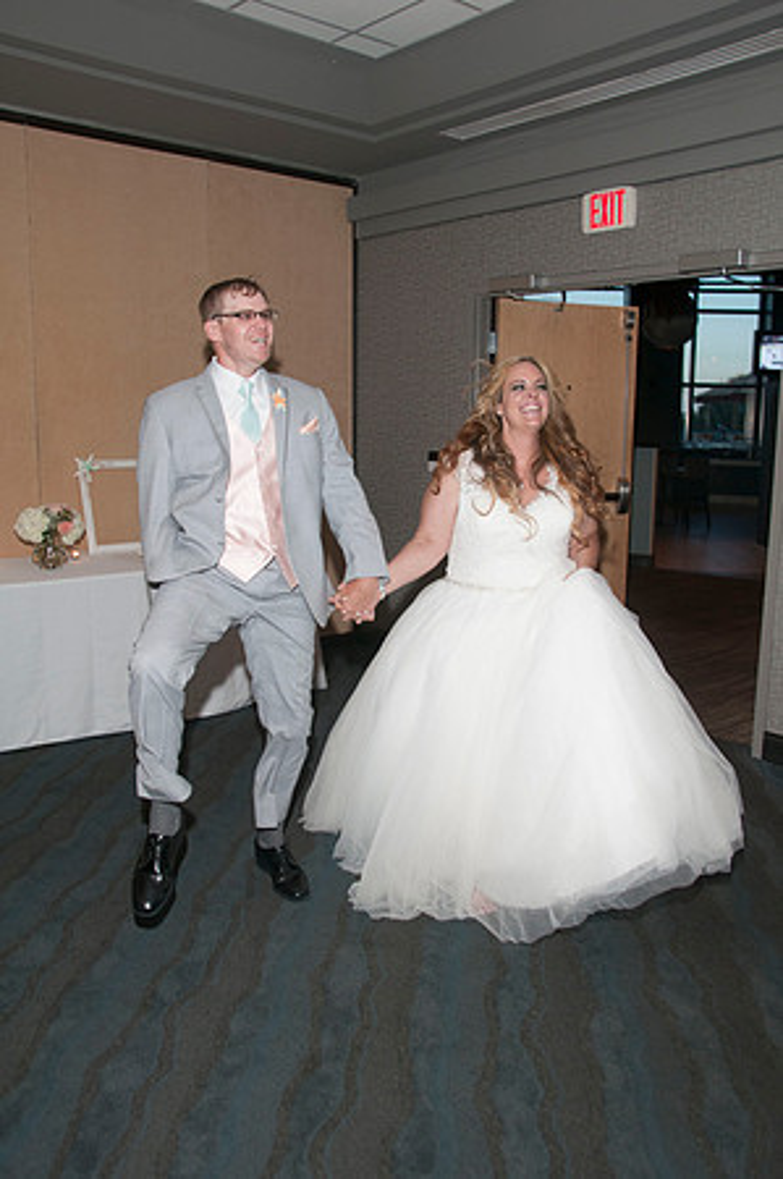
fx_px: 981
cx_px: 392
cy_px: 590
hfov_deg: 43.5
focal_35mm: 30
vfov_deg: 62.0
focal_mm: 20
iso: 400
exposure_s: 1/60
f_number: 5.6
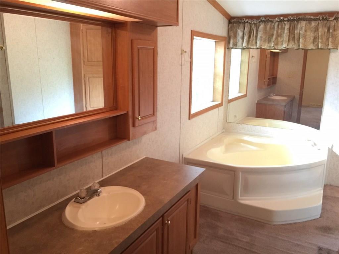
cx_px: 170
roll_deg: -1.6
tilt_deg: -12.9
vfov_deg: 48.2
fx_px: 284
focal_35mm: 29
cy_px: 127
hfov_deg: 61.7
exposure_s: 1/15
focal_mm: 4.15
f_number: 2.2
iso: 125
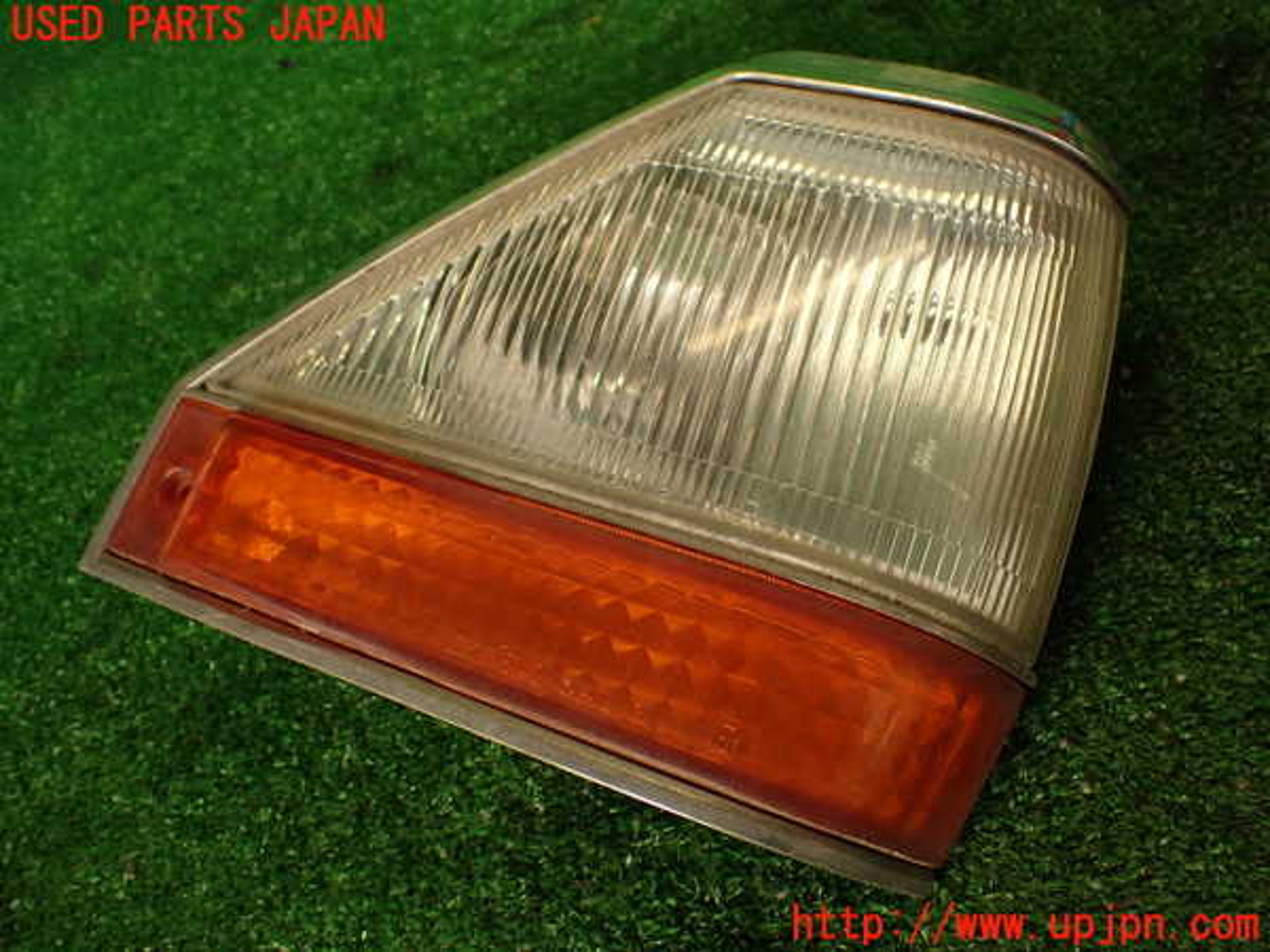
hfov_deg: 56.8
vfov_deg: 44.2
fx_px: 1174
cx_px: 635
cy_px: 476
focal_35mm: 32
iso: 100
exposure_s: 1/60
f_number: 2.4
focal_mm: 5.79
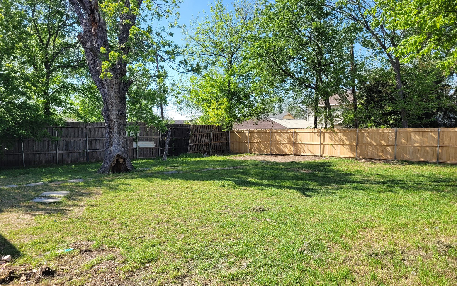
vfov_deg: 44.4
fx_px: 349
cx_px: 229
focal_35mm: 28
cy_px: 165
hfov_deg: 66.5
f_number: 1.8
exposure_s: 1/1208
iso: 40
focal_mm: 5.4
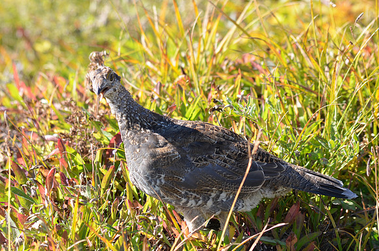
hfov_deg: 13.7
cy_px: 126
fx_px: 1576
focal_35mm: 150
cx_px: 190
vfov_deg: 9.1
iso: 360
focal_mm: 100
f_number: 5.6
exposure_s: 1/500
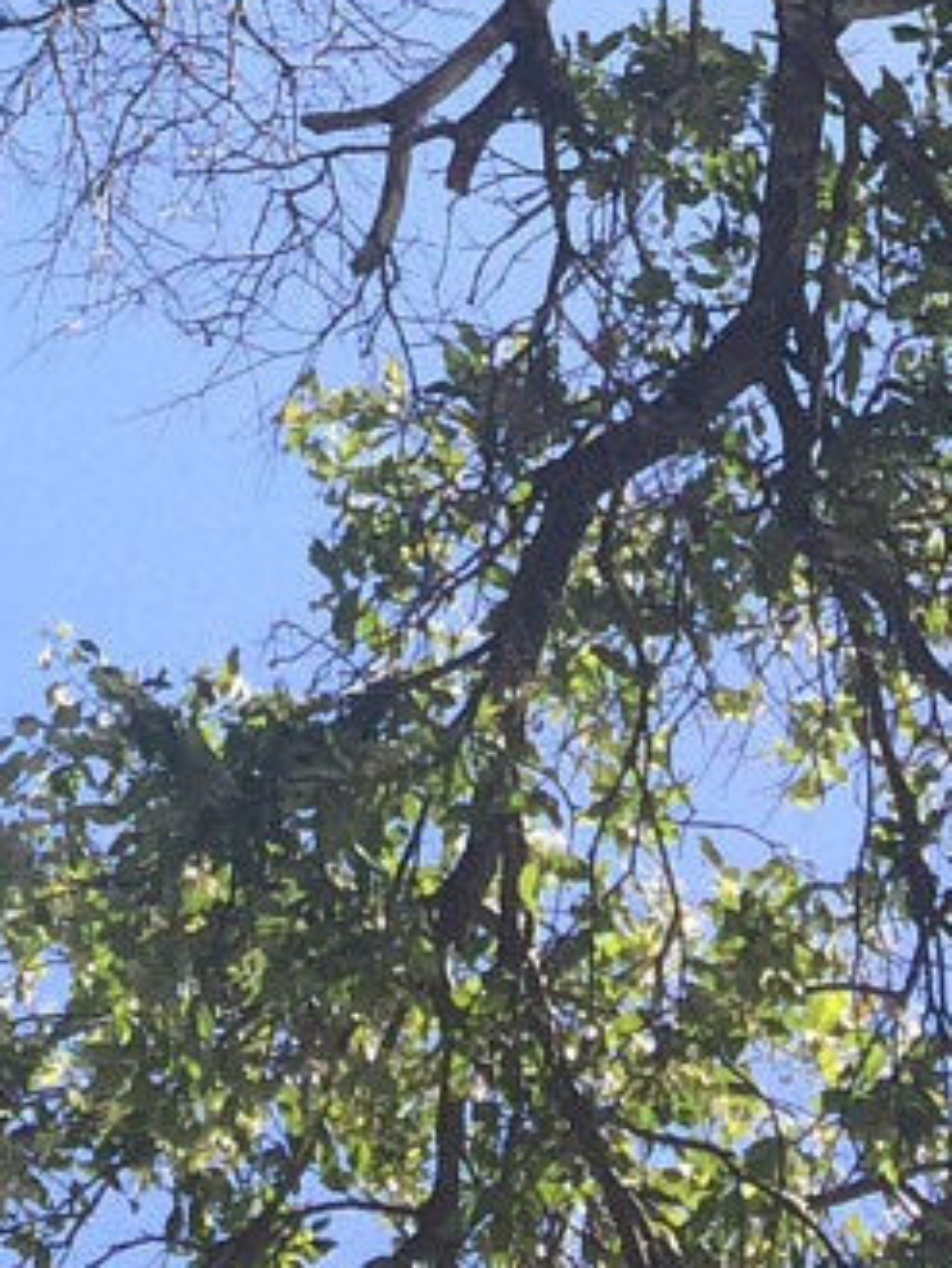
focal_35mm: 141
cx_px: -12
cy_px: -1414
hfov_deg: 10.4
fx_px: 5167
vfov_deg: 12.1
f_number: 2.2
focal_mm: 4.15
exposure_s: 1/1026
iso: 32
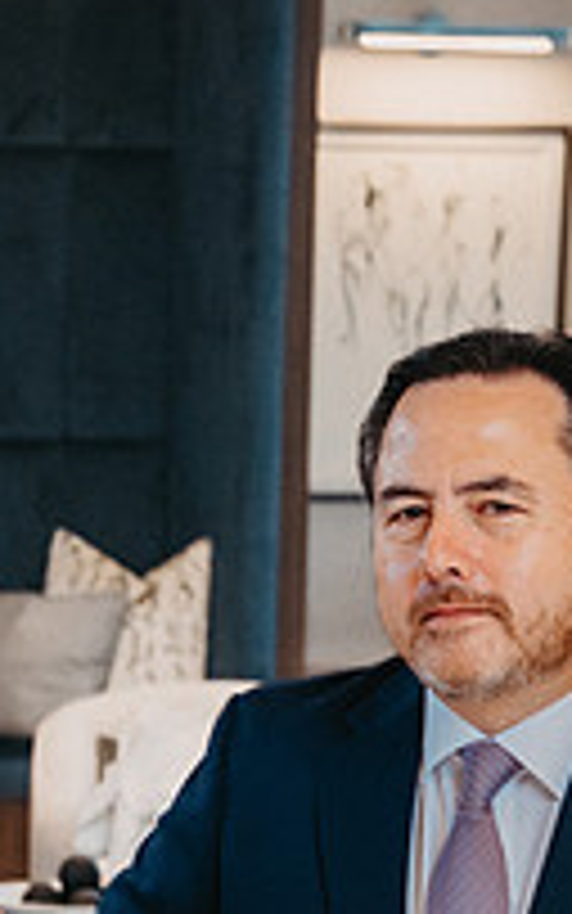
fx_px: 4137
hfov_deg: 7.8
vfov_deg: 12.5
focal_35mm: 166
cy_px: 754
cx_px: -77
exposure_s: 1/100
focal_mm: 57
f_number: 5
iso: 1000
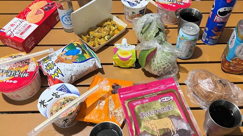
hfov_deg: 58.0
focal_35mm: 34
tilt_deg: -56.1
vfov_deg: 34.6
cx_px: 131
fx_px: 219
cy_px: 75
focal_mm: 5.7
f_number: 1.5
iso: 500
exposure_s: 1/40
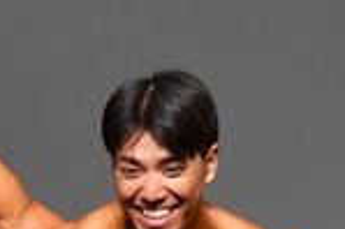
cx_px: -52
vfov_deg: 0.9
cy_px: 446
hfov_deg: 1.3
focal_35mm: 1561
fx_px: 14943
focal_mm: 200
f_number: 5.6
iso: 4000
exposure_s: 1/400
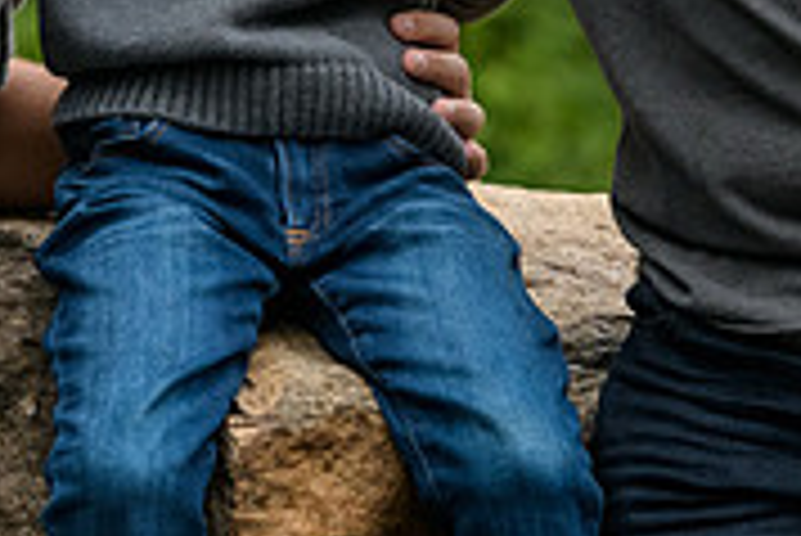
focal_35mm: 522
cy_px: -191
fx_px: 11624
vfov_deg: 2.6
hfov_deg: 3.9
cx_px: 212
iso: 1250
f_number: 5.6
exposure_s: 1/400
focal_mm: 160
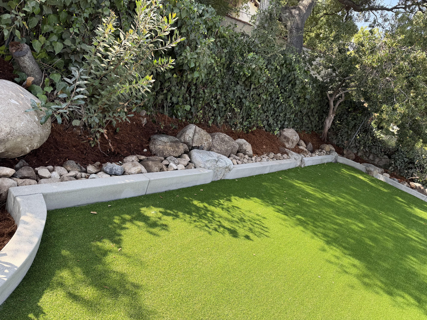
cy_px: 160
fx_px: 296
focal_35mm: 24
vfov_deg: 56.8
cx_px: 214
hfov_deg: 71.6
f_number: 1.78
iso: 80
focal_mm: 6.76
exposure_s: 1/467
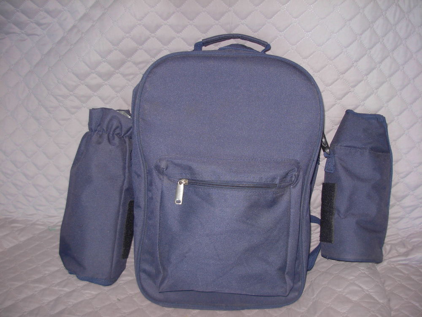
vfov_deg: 37.7
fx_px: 463
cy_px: 158
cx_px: 211
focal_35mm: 38
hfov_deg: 49.0
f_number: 2.9
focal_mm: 6.3
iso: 79
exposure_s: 1/22.6
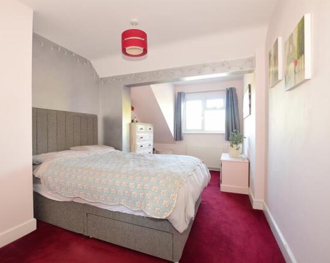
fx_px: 166
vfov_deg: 76.9
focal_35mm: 17
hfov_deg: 89.4
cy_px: 131
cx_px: 148
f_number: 7.1
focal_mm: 10
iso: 400
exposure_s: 1/10
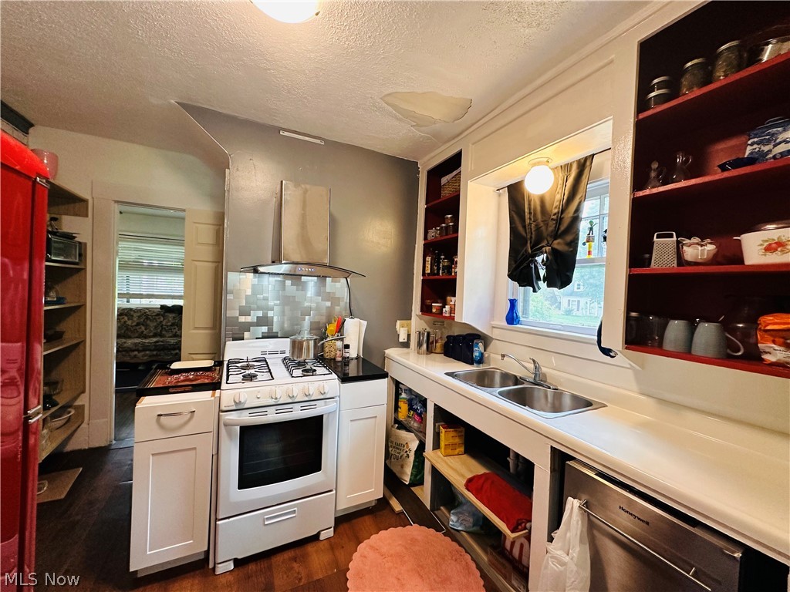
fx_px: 320
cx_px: 395
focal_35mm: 14
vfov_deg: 85.7
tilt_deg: -1.0
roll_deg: -2.4
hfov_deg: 102.1
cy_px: 296
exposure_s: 1/120
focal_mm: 2.22
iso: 250
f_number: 2.2
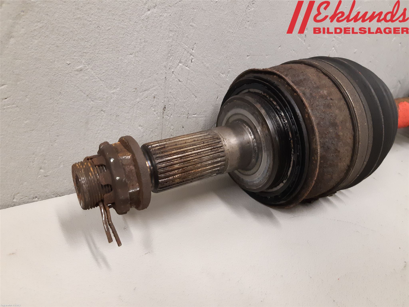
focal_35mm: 26
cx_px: 204
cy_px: 154
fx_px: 307
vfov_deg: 53.1
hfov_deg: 67.3
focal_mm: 3.93
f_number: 1.7
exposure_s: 1/50
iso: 250
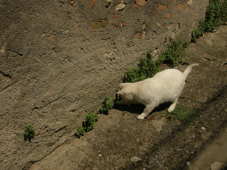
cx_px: 114
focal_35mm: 42
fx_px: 275
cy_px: 85
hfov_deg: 44.8
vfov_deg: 34.3
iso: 50
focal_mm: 7
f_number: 5.2
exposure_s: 1/1087
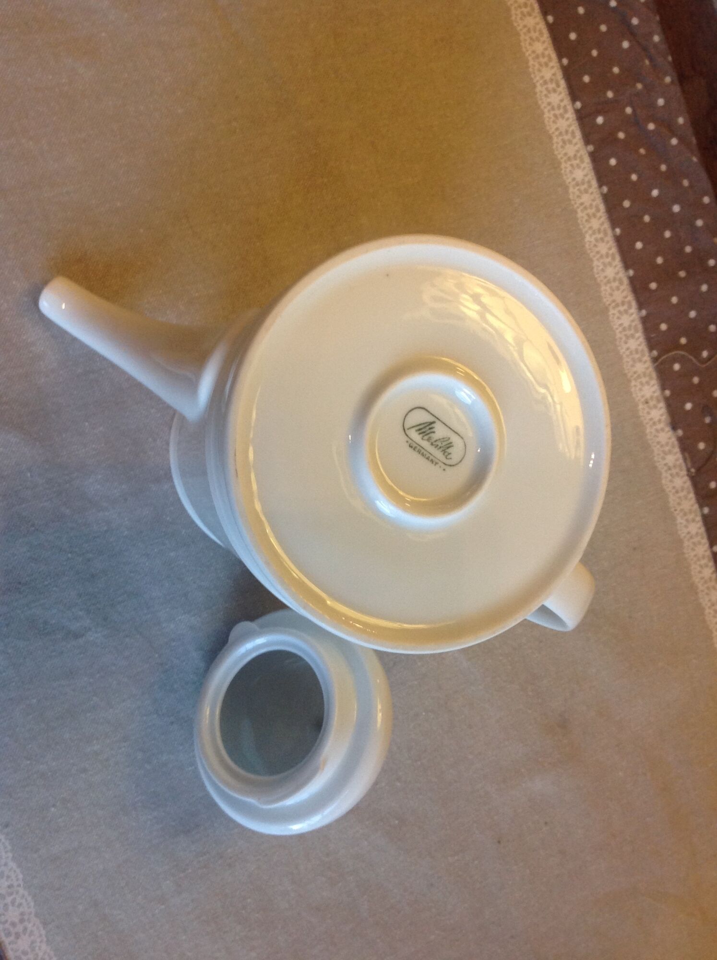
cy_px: 480
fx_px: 969
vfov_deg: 52.7
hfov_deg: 40.6
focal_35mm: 35
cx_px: 358
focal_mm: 4.28
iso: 125
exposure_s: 1/15
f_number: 2.4
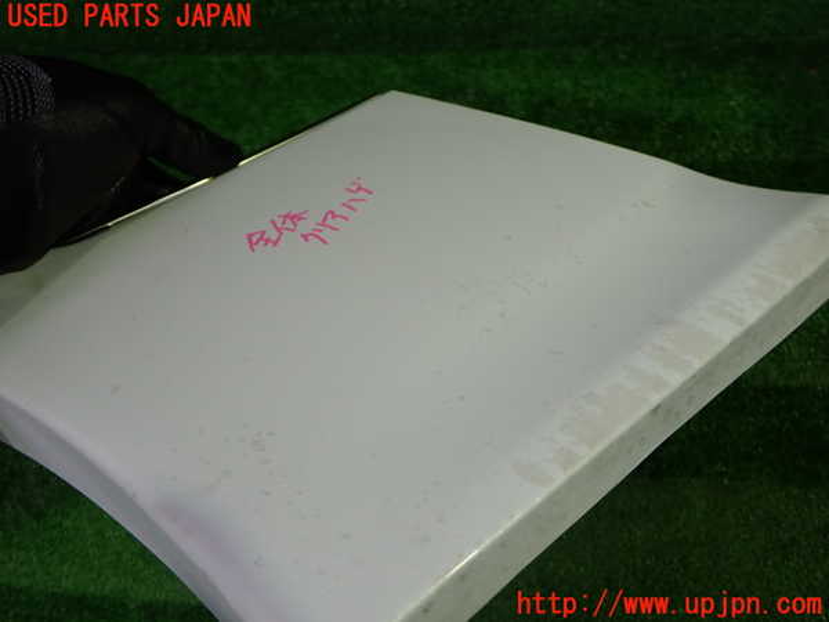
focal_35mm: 30
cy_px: 311
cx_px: 414
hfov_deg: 60.0
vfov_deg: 46.8
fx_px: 718
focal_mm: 5.4
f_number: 2.3
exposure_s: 1/60
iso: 200
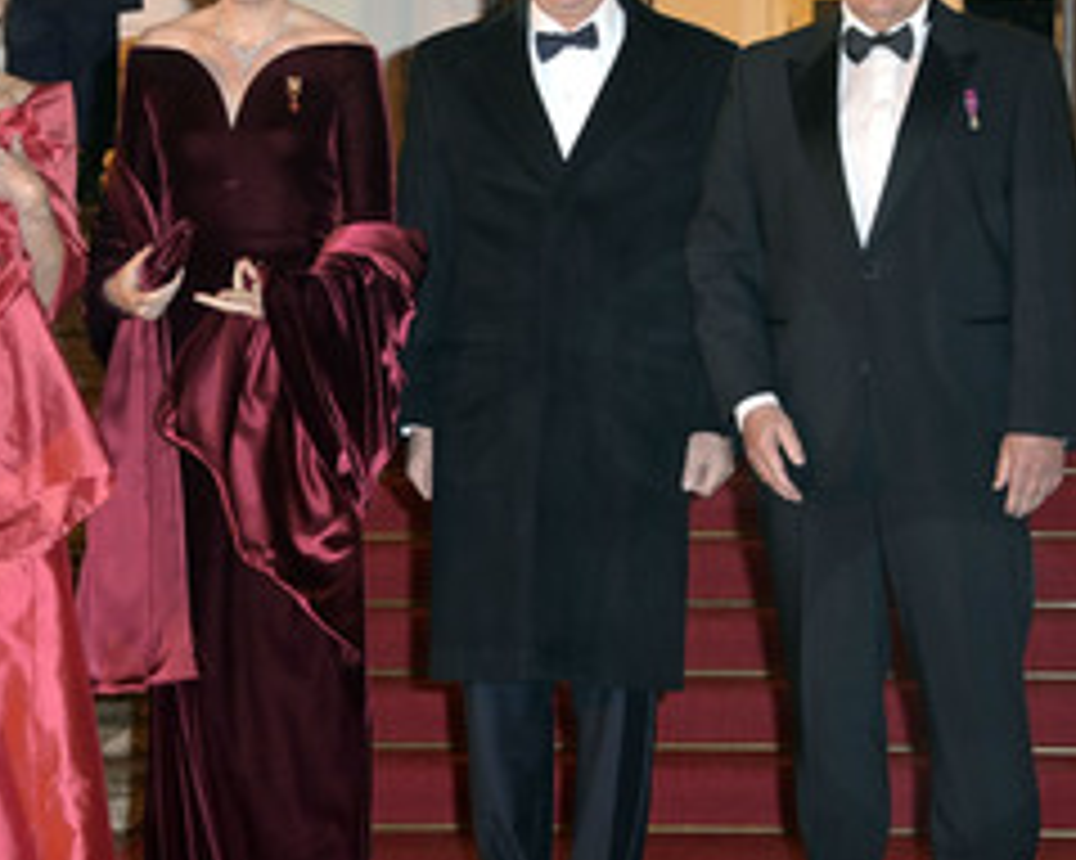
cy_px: 383
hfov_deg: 10.9
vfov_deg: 8.7
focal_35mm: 177
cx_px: 403
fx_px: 5634
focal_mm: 100
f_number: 5.6
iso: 2500
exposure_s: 1/125
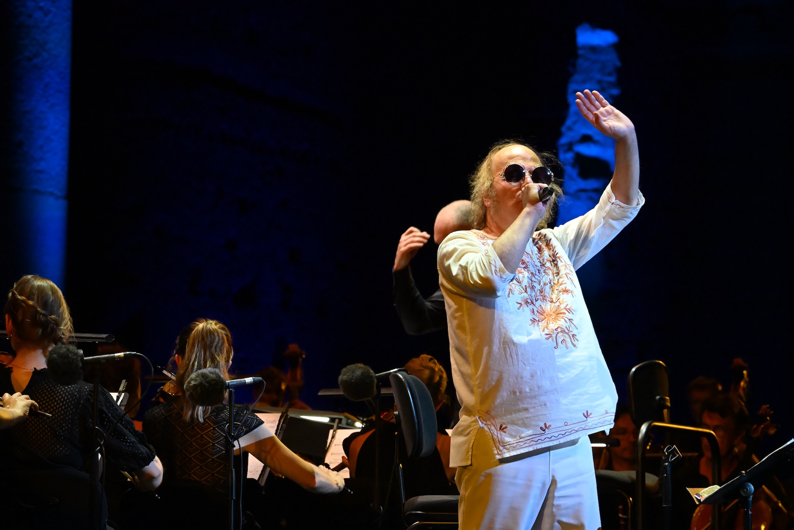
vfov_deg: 6.9
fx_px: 4411
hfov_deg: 10.3
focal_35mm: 200
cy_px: 265
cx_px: 397
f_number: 10
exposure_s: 1/320
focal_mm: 200
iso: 12800
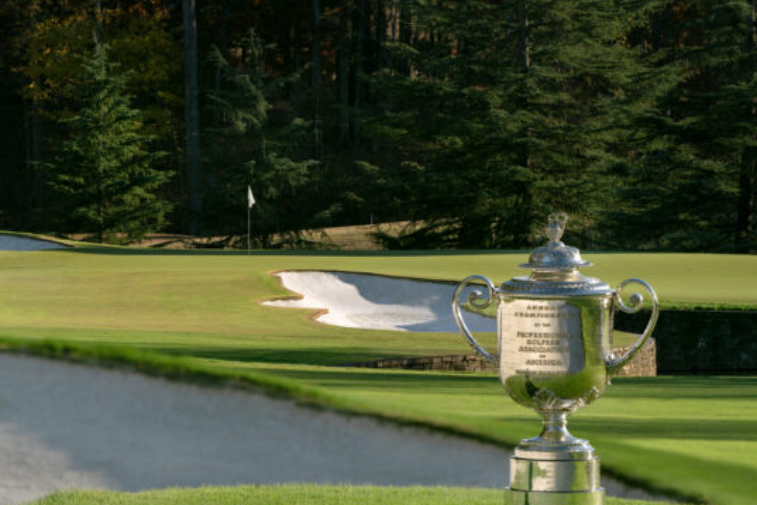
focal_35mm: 374
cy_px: 348
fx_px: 7864
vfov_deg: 3.7
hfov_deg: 5.5
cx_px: 275
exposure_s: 1/60
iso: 50
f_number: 8
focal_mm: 268
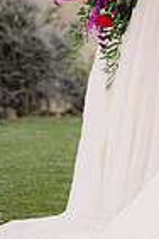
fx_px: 2537
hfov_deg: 3.6
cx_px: 235
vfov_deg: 5.4
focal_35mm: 383
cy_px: -47
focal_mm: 120
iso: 800
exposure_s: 1/320
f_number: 3.2
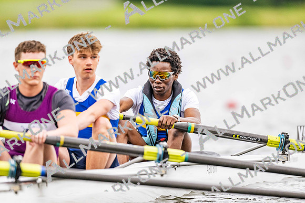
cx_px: 152
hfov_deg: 3.4
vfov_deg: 2.3
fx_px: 5084
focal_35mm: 600
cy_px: 102
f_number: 4
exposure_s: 1/2500
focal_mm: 600
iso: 2200
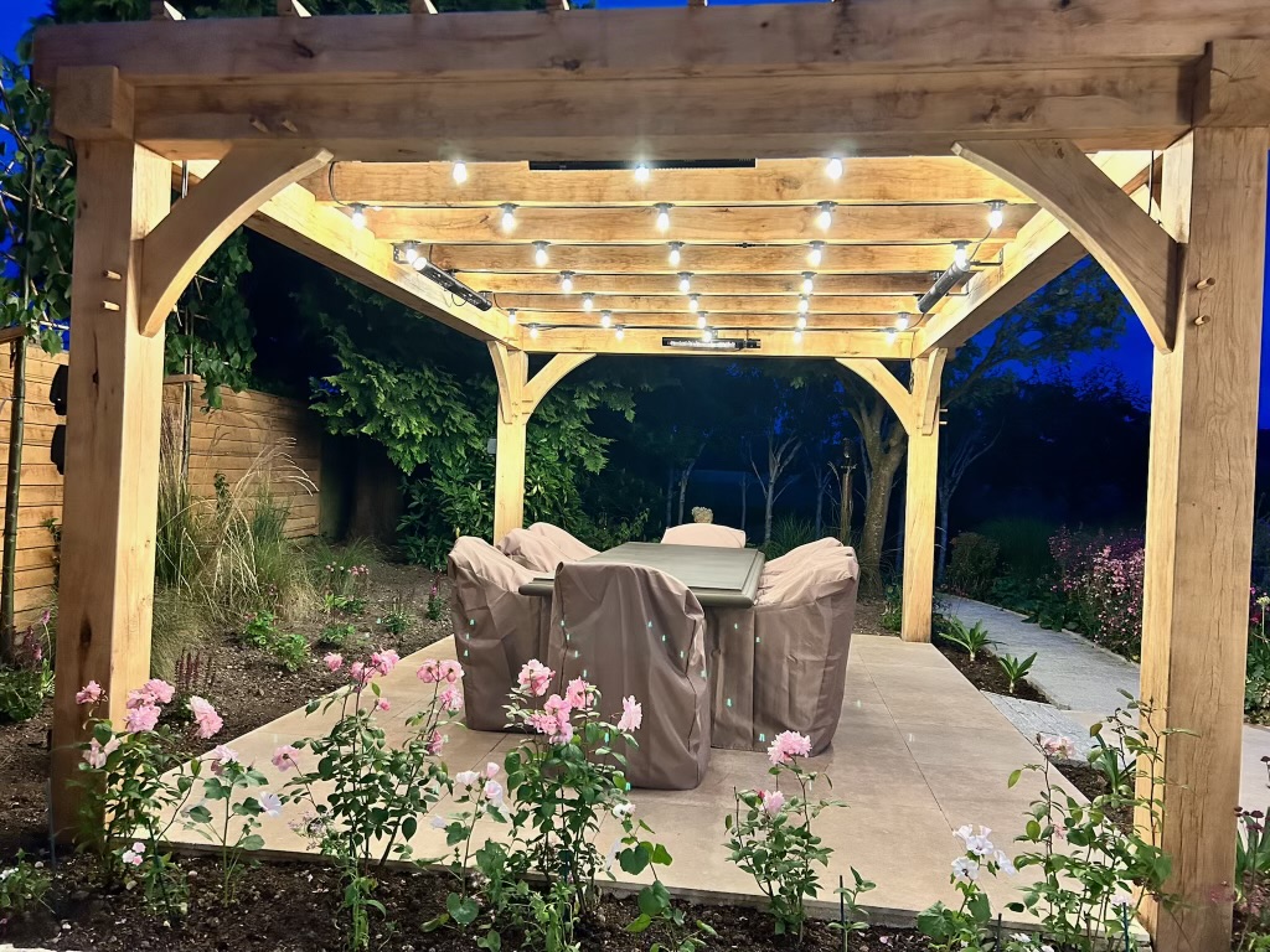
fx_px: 954
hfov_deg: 67.3
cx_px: 635
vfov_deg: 53.1
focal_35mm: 26
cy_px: 476
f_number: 1.5
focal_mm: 5.7
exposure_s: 1/50
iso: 500
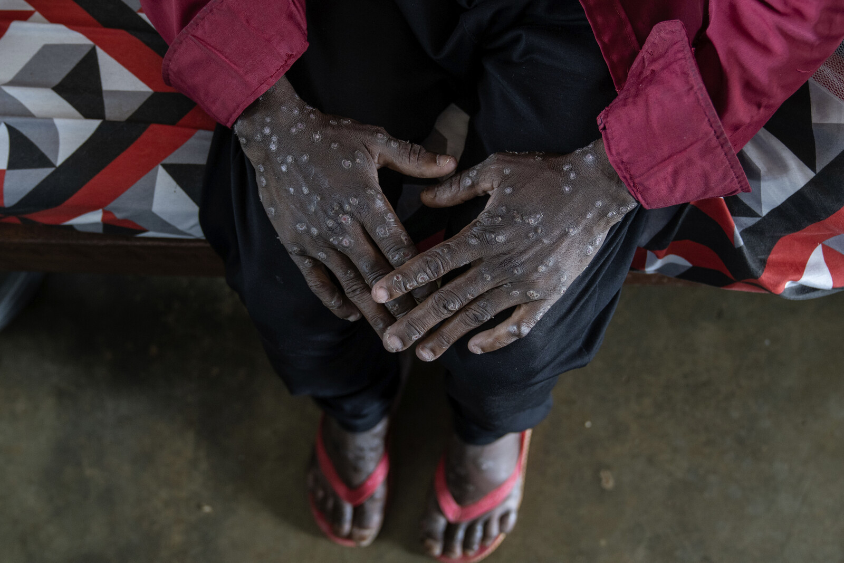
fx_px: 1078
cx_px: 422
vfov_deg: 29.2
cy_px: 282
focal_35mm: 46
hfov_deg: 42.7
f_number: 2.8
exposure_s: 1/50
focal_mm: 31
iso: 640
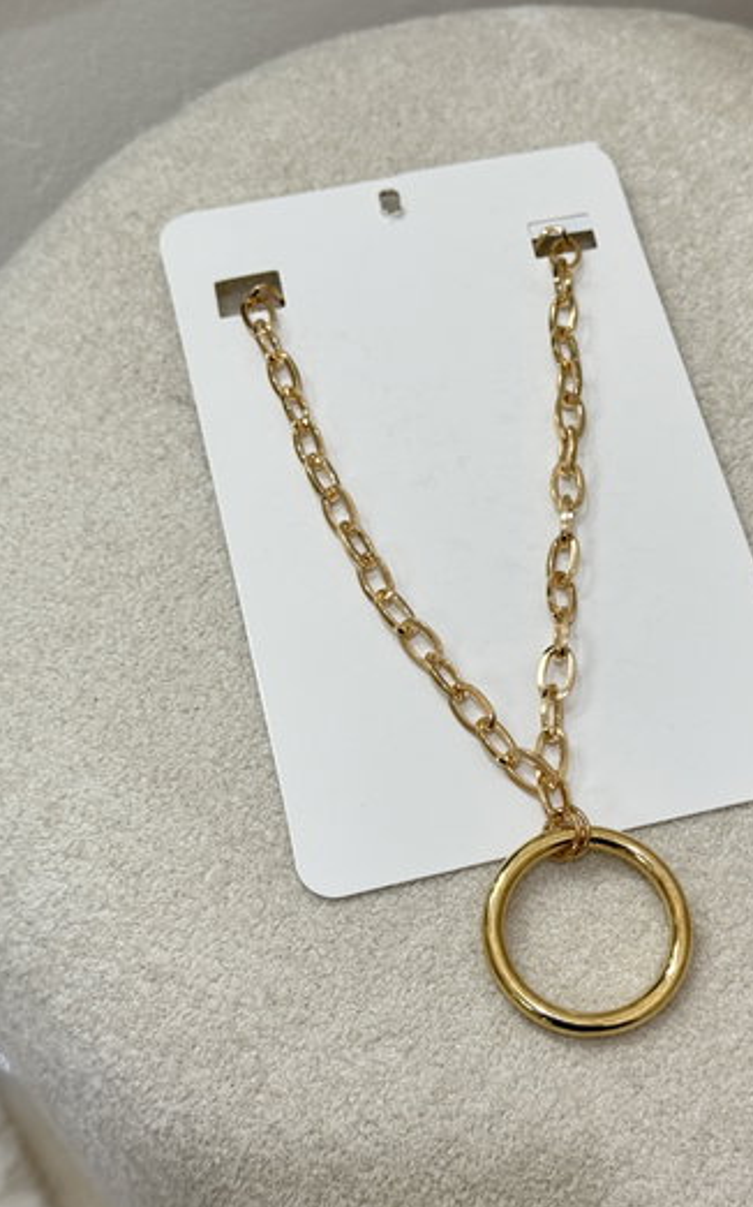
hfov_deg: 24.8
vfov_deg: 38.9
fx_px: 1708
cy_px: 609
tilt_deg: -60.9
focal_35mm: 52
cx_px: 453
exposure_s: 1/50
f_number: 1.78
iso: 125
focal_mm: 6.76
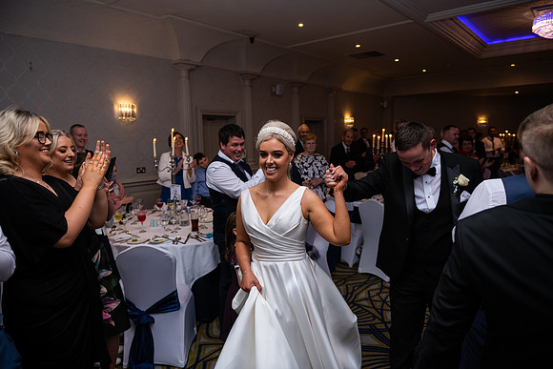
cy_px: 184
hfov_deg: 73.7
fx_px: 369
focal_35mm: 24
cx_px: 276
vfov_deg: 53.2
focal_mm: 24
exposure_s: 1/160
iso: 640
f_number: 3.5
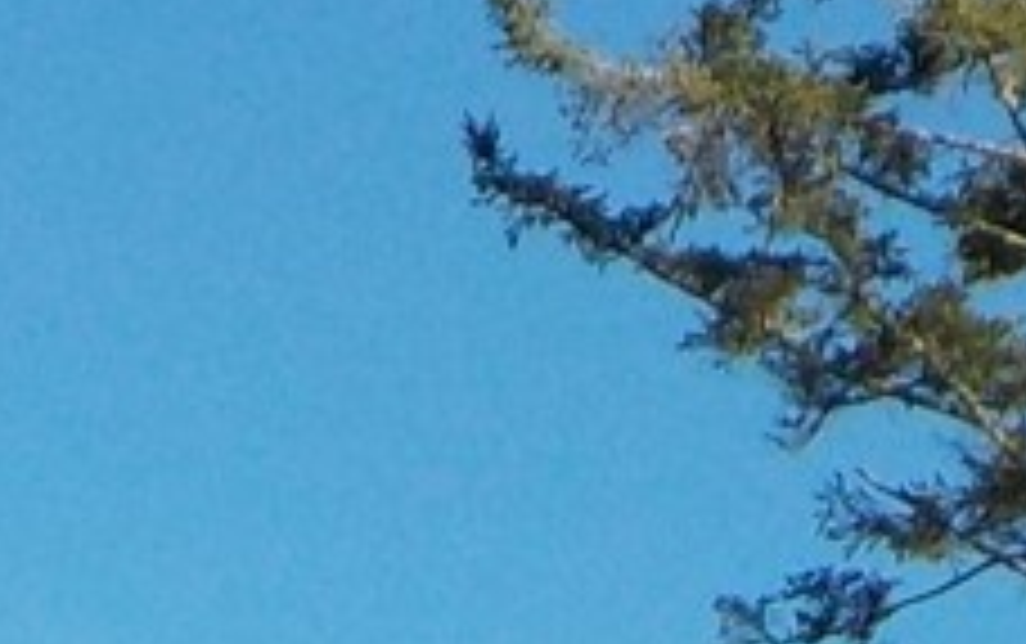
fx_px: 6242
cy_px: 2175
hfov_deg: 9.4
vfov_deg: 5.4
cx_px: 765
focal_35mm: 223
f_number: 3.3
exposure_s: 1/1000
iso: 125
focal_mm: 4.1
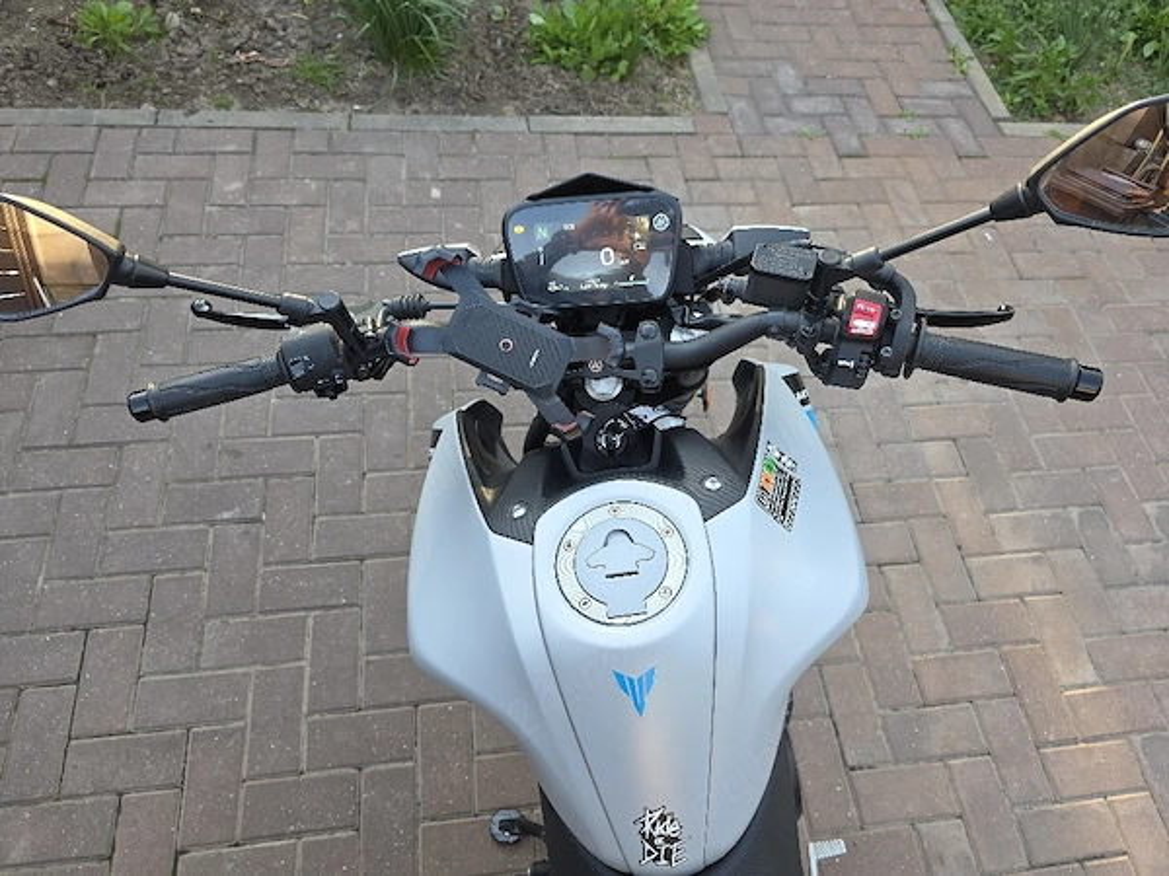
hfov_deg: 73.9
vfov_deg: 58.9
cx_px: 584
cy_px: 438
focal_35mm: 23
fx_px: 777
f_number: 1.7
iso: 64
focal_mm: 6.3
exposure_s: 1/60.2
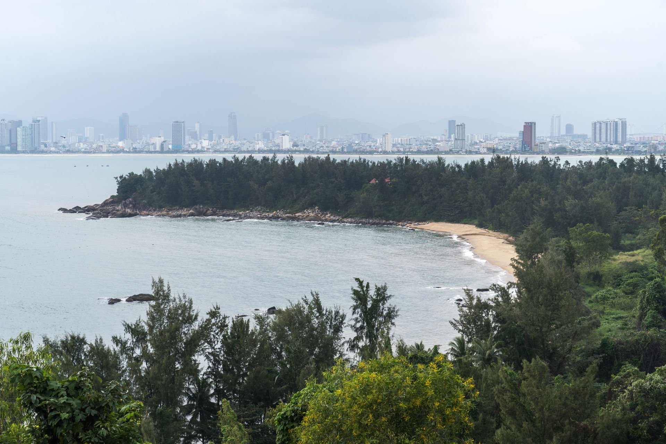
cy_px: 222
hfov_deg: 33.4
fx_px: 1110
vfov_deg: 22.6
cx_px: 333
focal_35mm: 60
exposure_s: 1/400
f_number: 8
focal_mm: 60
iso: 160
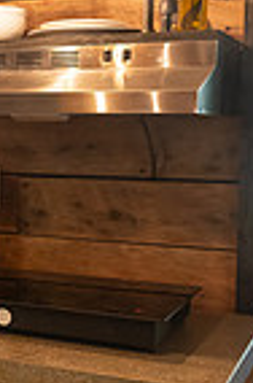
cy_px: 194
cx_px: -125
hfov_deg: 16.3
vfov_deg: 26.7
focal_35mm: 76
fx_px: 805
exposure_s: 1/80
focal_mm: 24
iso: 6400
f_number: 6.3
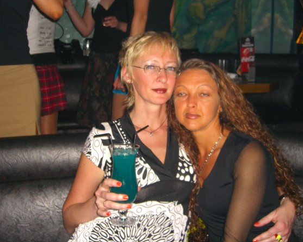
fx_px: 359
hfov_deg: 45.8
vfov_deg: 37.3
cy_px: 120
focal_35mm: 40
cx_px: 146
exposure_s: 1/60
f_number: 2.8
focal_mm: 7.9
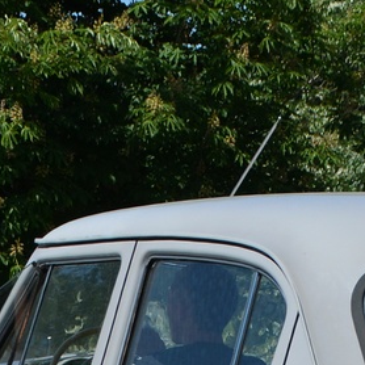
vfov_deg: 5.8
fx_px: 3603
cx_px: 408
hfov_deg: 5.8
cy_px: 340
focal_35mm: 302
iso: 400
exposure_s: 1/1600
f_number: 6.3
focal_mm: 44
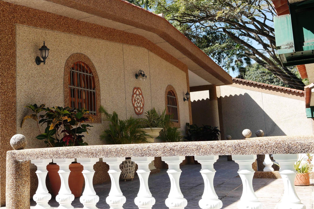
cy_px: 93
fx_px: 366
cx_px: 118
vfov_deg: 31.9
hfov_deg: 46.0
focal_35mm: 42
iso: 100
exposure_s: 1/200
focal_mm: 22
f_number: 5
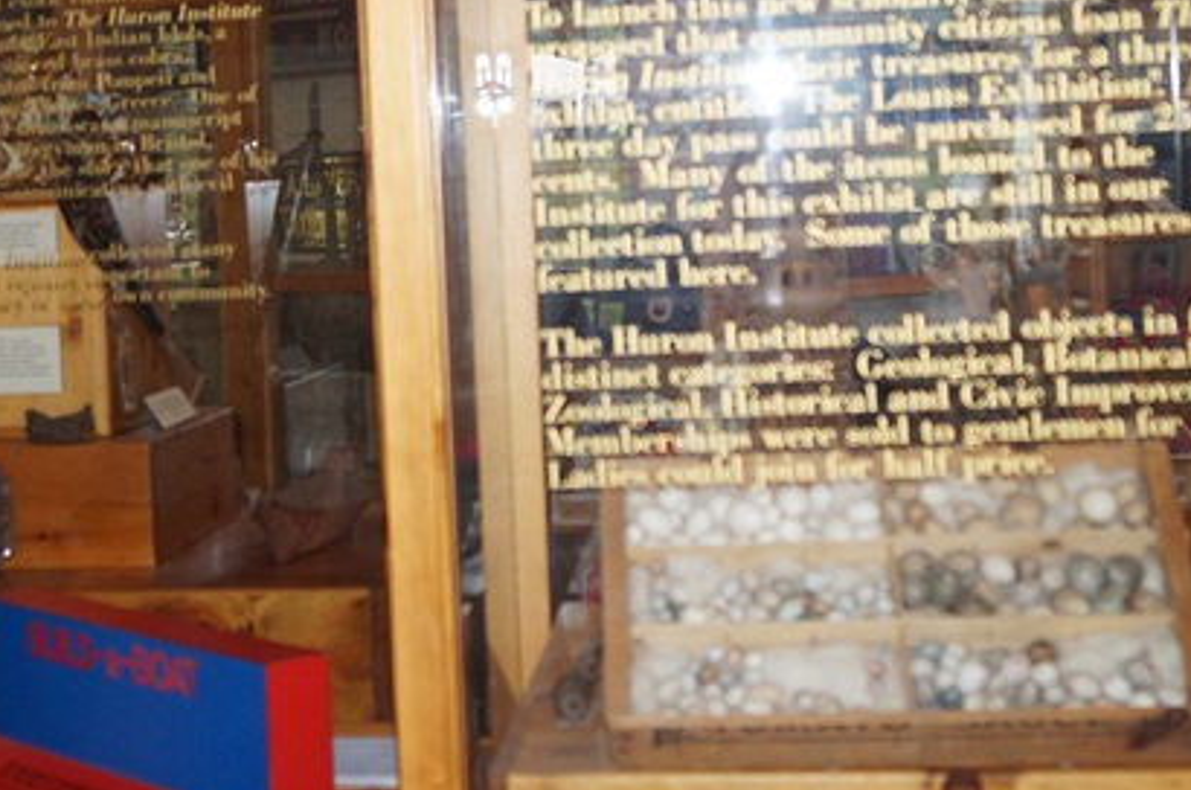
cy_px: 141
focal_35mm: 75
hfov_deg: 26.5
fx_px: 2477
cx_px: 218
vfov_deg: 17.9
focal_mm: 20
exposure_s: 1/160
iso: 800
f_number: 4
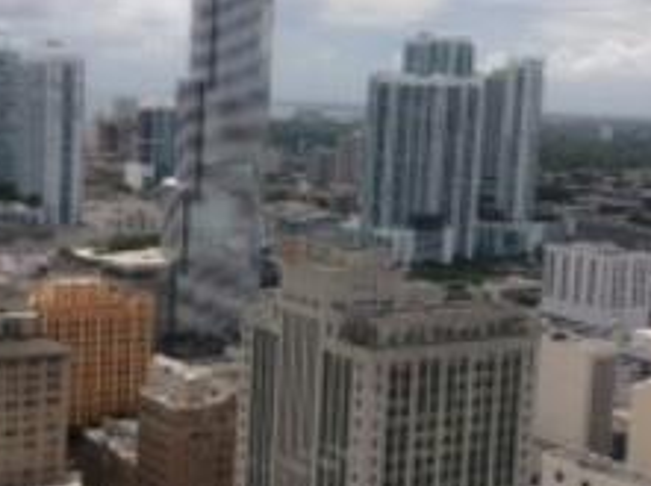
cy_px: 247
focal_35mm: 67
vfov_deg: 21.9
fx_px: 1258
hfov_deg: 29.0
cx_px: 283
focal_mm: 4.13
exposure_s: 1/2857
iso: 50
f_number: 2.4
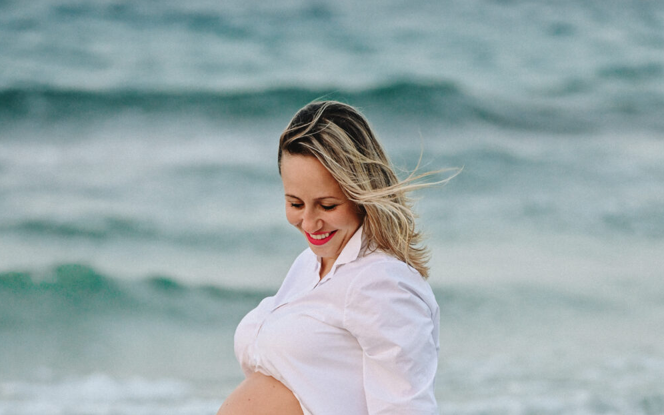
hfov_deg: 6.8
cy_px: 430
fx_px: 5554
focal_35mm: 307
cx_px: 331
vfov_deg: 4.3
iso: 2000
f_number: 4
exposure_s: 1/1250
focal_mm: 200
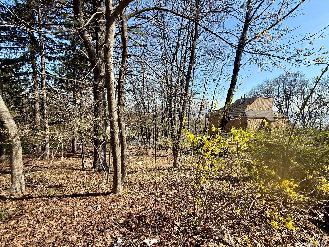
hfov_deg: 102.1
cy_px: 124
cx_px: 164
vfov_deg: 85.7
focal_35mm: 14
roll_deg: -1.4
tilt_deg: -6.4
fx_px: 133
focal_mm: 2.22
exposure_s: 1/1087
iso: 50
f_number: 2.2
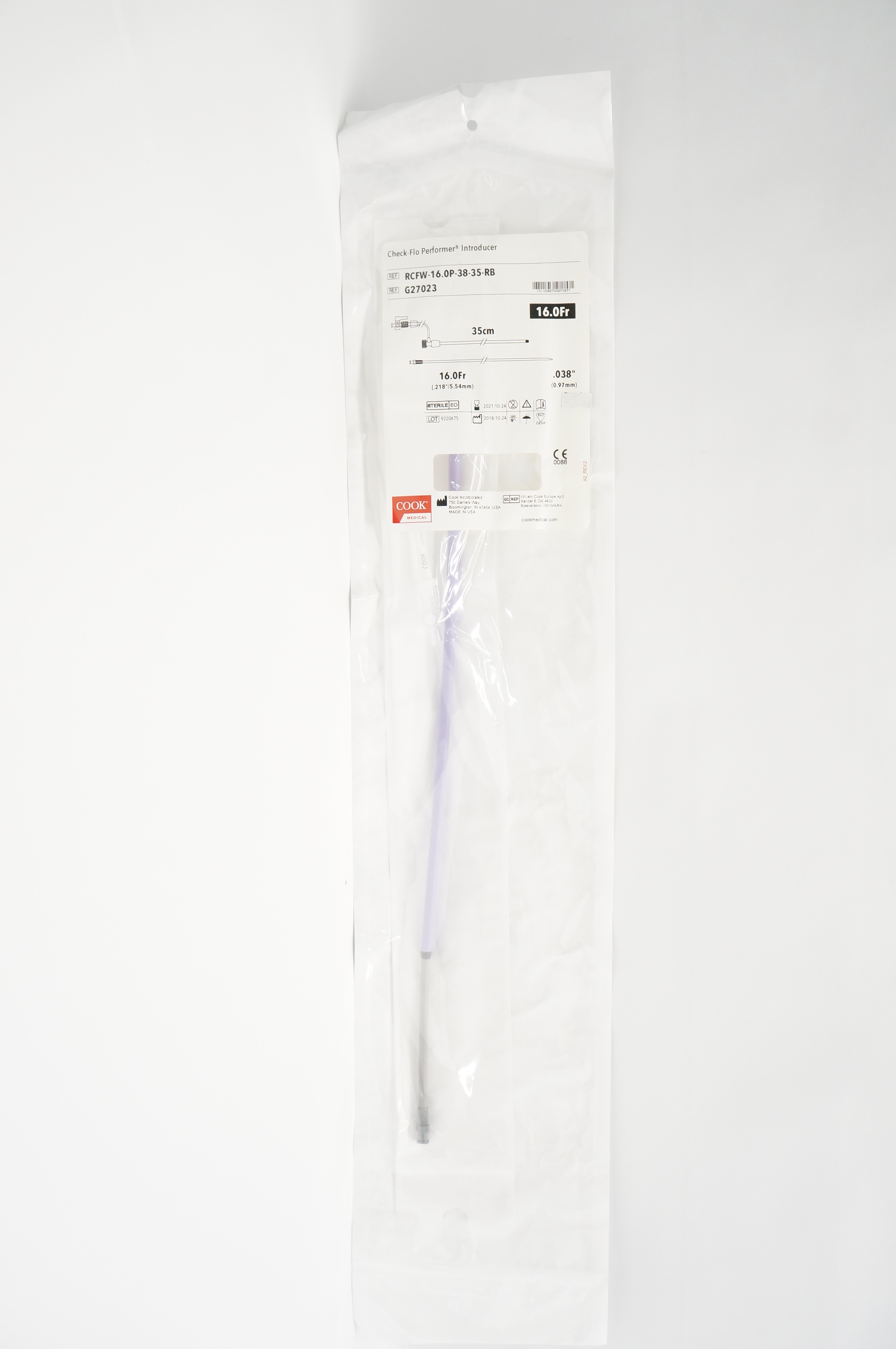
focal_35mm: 27
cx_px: 448
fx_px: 1010
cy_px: 674
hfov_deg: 47.8
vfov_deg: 67.4
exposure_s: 1/125
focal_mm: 18
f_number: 5.6
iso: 800
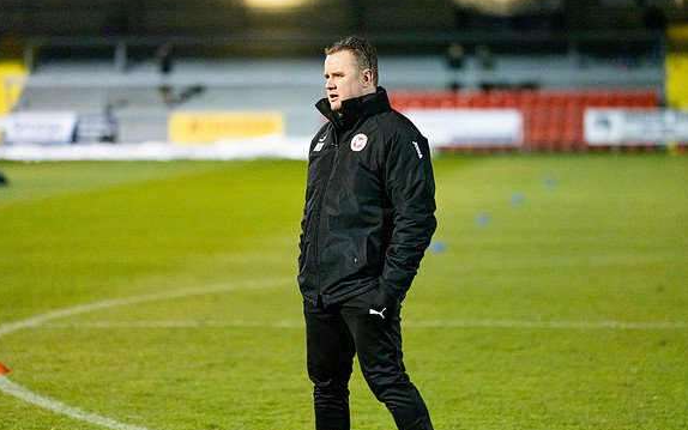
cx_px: 342
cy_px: 201
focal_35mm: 139
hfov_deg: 15.0
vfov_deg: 9.4
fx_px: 2607
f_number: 1.8
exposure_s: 1/2500
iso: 8000
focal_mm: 135
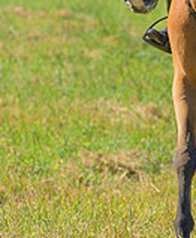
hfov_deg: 3.2
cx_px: 223
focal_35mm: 487
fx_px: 3469
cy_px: -16
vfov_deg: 3.9
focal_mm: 115
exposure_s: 1/400
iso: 200
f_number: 4
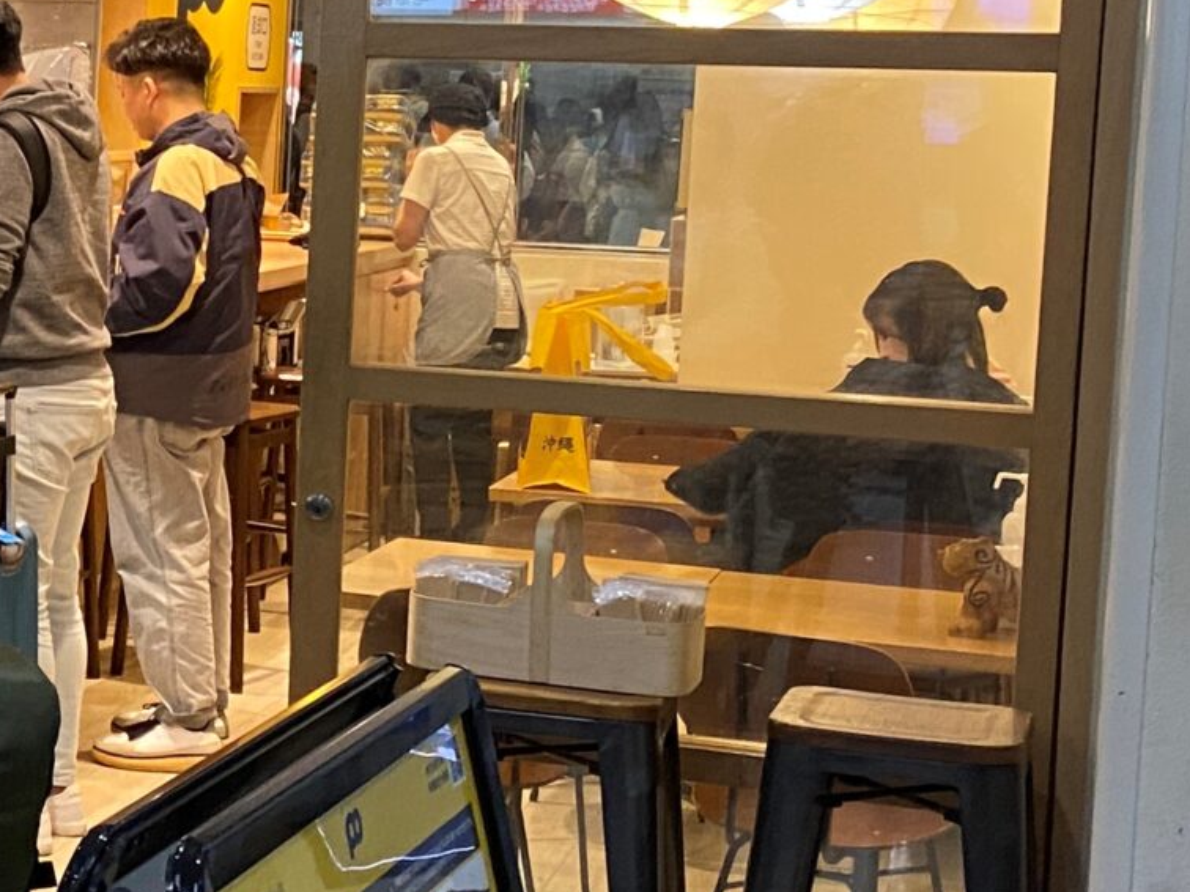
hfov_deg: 19.9
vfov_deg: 16.8
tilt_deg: -4.4
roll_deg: -1.4
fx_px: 3025
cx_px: -466
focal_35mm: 88
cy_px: 359
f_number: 1.8
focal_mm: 4.25
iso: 160
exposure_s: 1/60
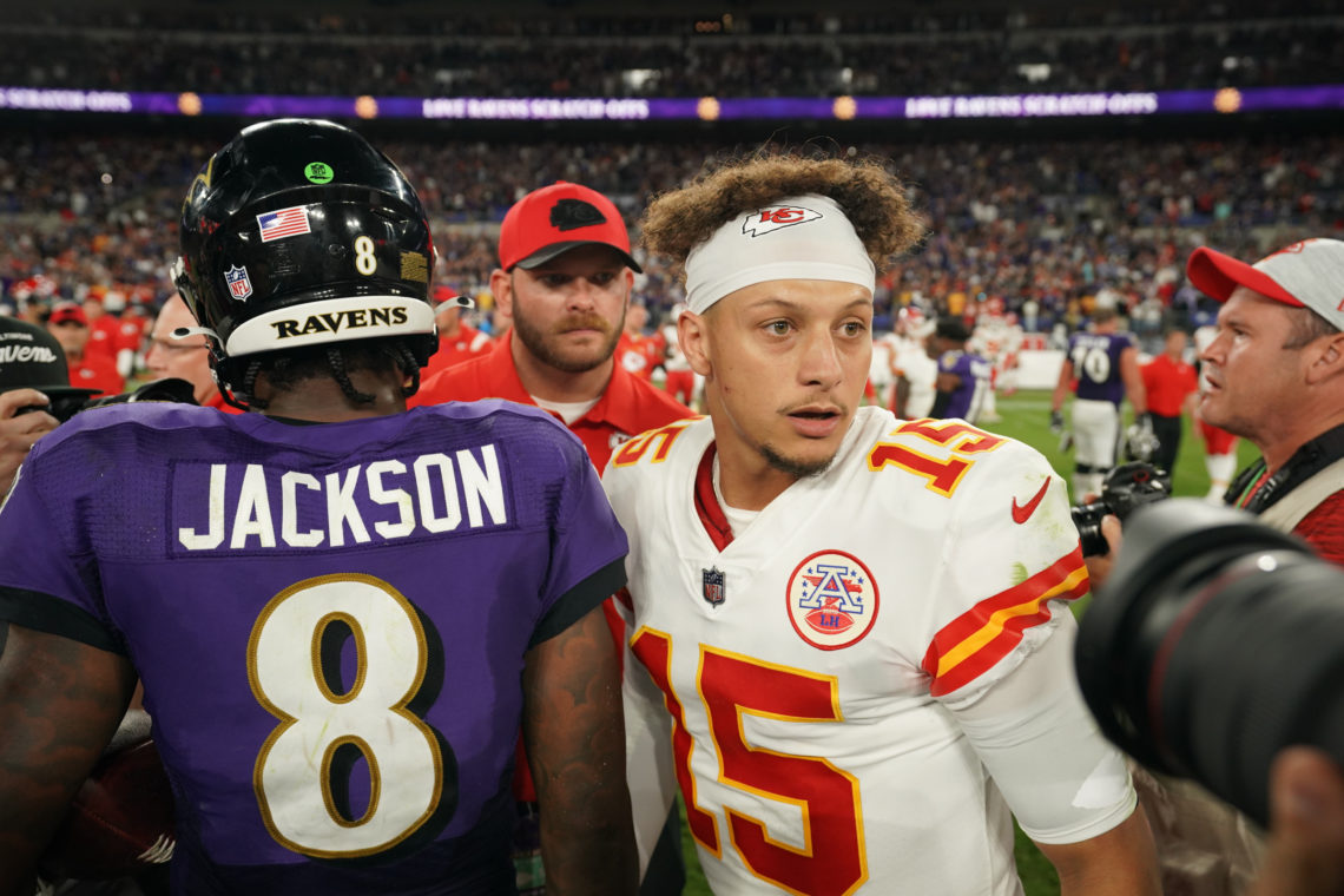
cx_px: 672
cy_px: 448
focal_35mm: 29
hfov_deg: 63.7
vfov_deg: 45.0
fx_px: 1083
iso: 2000
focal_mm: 29
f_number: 3.5
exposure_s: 1/1000
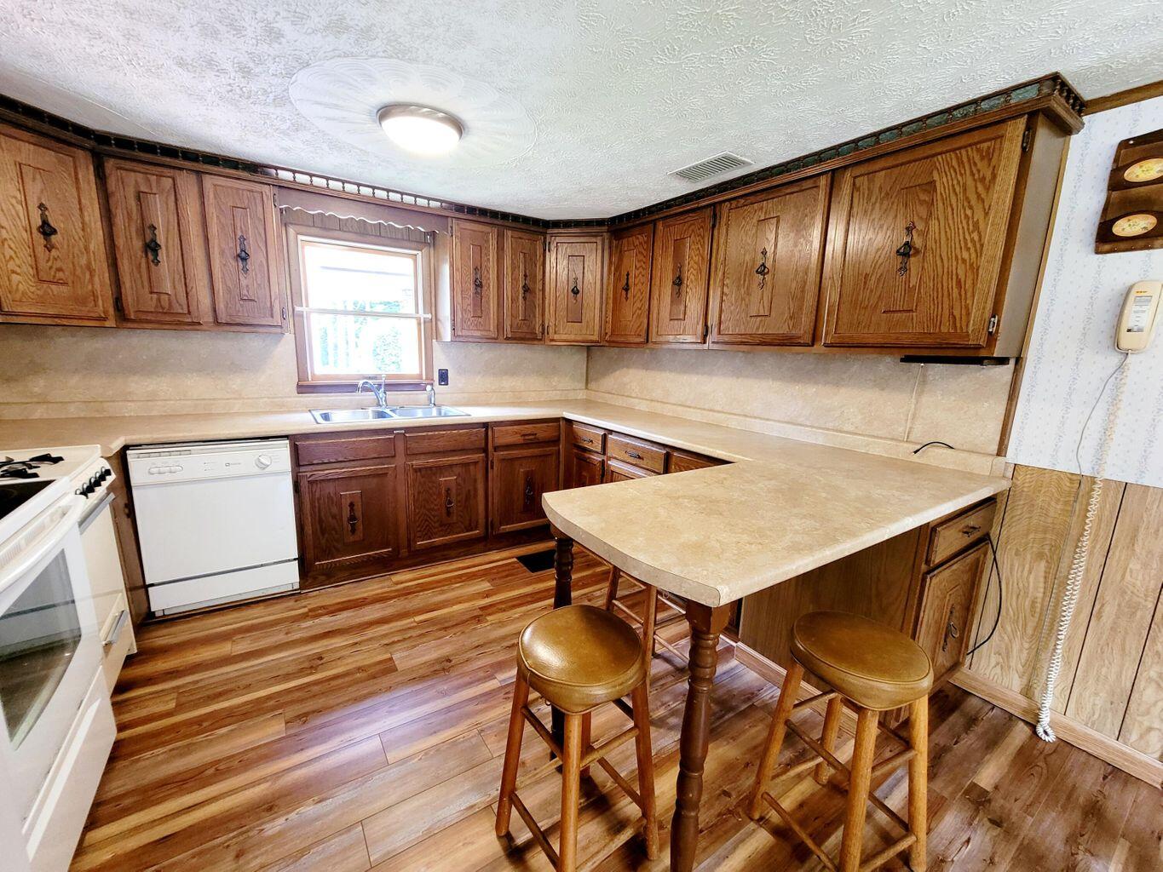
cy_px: 436
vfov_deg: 89.9
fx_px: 437
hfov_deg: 106.2
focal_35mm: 13
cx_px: 582
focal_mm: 2.2
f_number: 2.2
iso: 320
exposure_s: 1/39.1
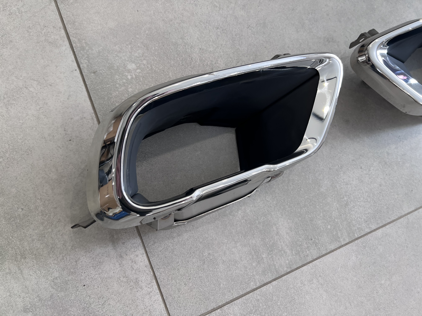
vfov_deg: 53.1
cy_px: 158
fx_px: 317
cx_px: 211
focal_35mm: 26
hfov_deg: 67.3
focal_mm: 5.7
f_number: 1.5
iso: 125
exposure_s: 1/102
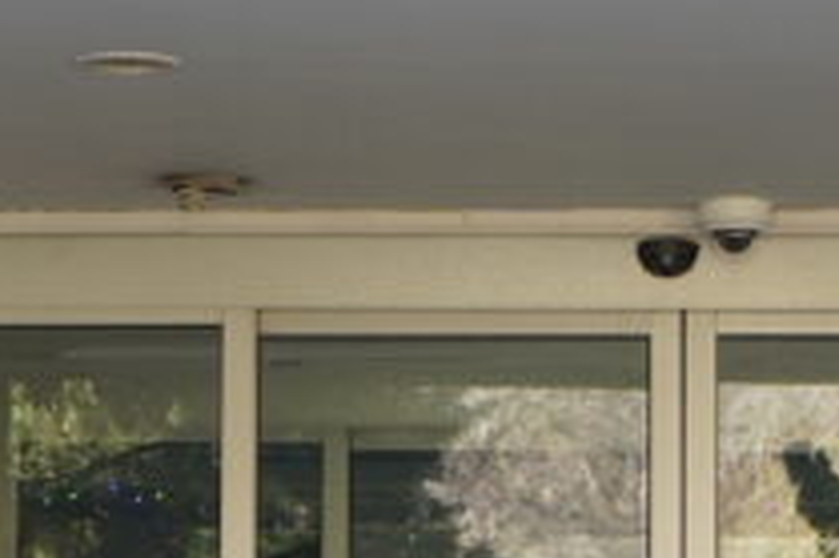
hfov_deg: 10.2
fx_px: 4681
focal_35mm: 201
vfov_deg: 6.8
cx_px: 686
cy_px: 492
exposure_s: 1/160
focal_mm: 41
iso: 400
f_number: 4.5
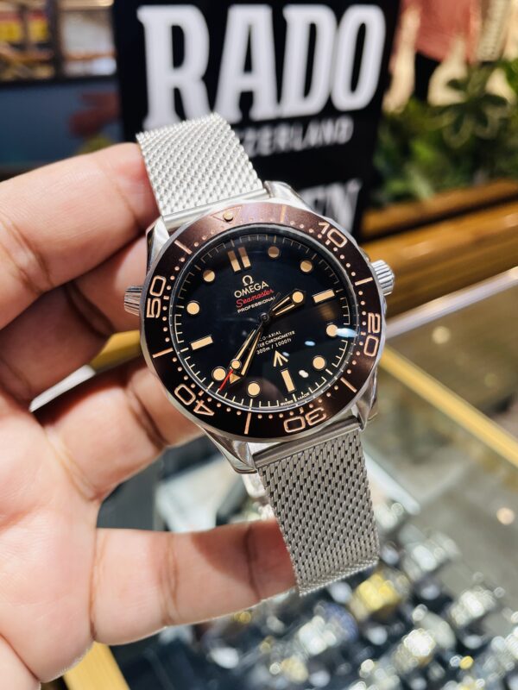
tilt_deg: -35.5
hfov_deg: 53.1
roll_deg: -4.8
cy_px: 345
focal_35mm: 26
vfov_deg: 67.3
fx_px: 519
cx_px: 259
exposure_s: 1/100
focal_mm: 4.2
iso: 64
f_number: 1.6
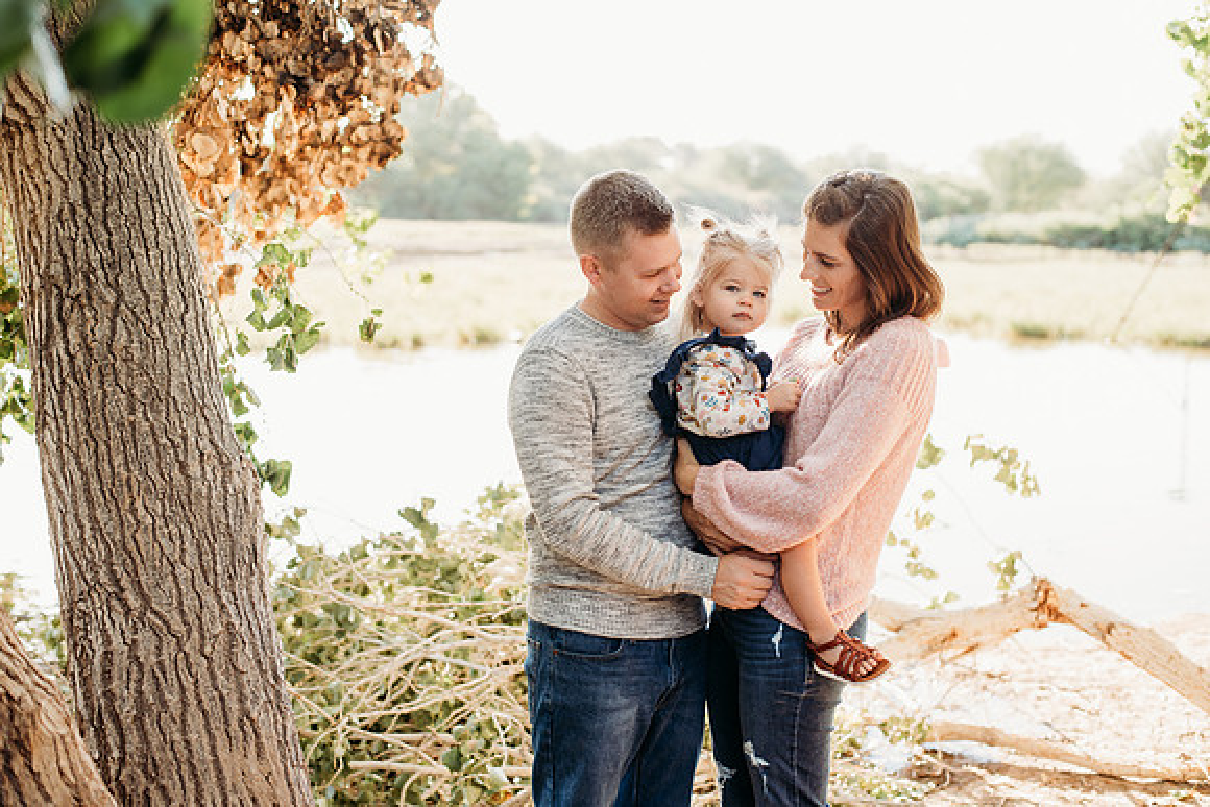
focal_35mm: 50
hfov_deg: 39.6
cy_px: 404
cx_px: 605
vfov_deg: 27.0
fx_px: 1681
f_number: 2.8
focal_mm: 50
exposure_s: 1/250
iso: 160
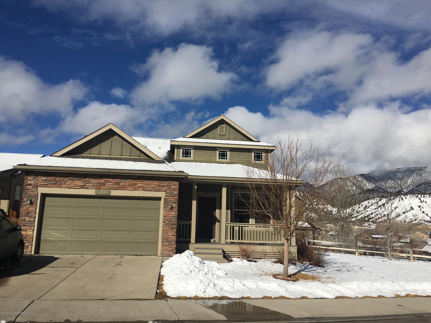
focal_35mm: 29
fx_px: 361
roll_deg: -1.3
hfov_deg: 61.7
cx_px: 216
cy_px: 162
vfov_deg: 48.2
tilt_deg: +11.7
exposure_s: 1/4525
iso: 25
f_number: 2.2
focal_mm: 4.15
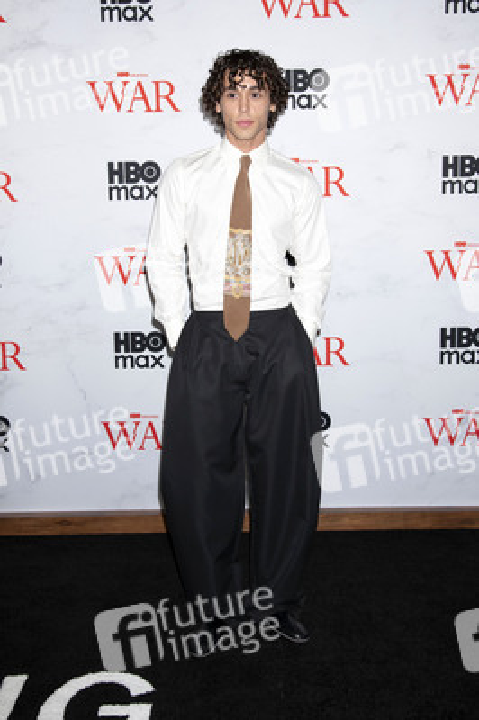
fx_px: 760
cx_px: 240
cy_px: 360
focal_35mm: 38
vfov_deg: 50.7
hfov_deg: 35.0
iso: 640
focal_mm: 38
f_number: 5.6
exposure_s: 1/200
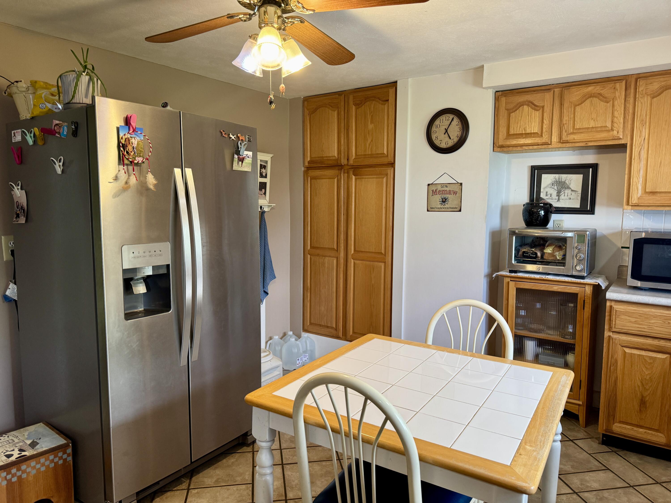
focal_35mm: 24
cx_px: 336
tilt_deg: -6.4
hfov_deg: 71.6
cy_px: 252
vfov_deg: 56.8
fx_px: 465
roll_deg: -0.3
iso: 200
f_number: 1.78
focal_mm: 6.76
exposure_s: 1/120
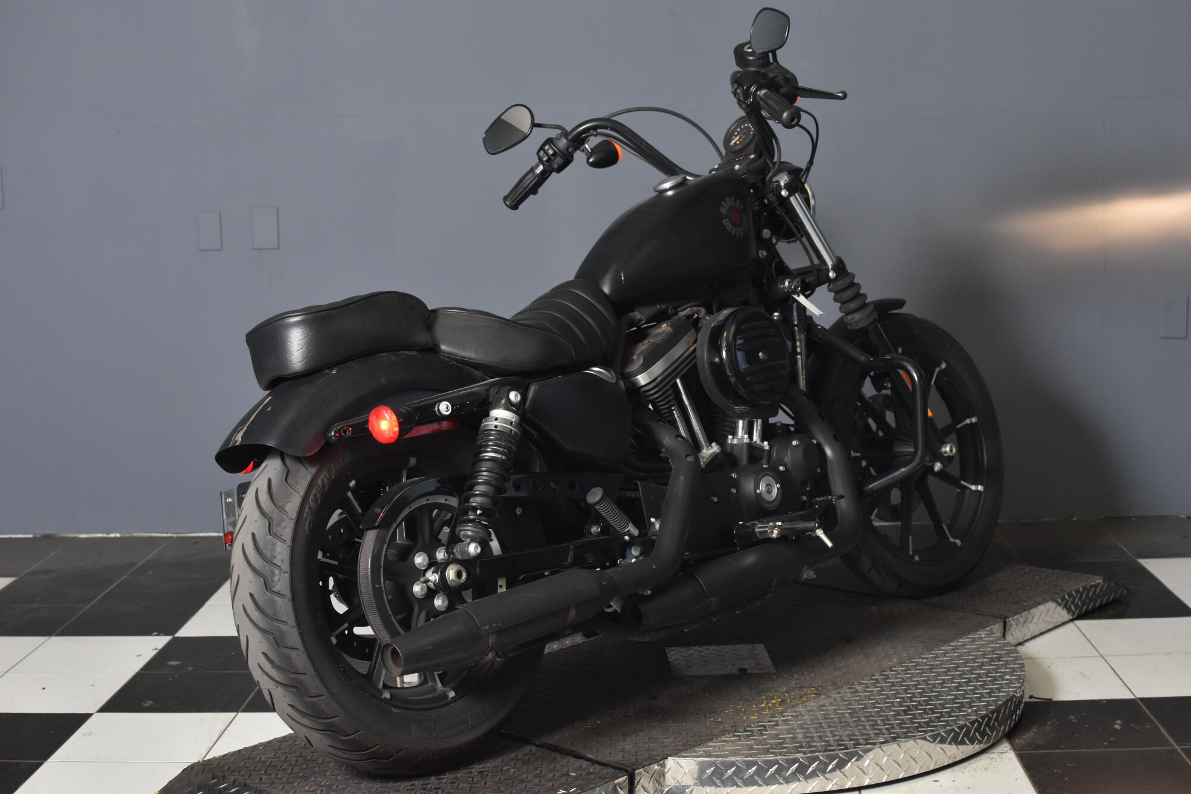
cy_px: 397
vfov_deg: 25.7
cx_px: 596
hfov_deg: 37.9
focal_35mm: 52
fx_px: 1737
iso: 800
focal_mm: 35
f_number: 4.5
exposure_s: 1/160
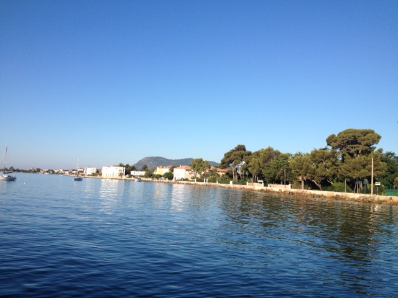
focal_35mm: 35
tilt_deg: +3.4
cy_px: 149
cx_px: 199
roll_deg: -2.6
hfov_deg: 52.6
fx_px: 402
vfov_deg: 40.7
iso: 50
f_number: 2.4
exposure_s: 1/1672
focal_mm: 4.28
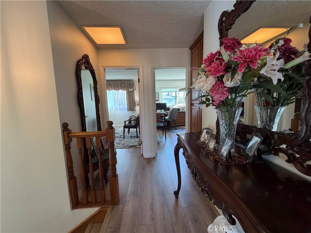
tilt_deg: -7.0
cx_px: 156
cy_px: 116
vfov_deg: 85.7
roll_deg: +2.1
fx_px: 126
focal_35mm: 14
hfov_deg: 102.1
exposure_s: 1/60
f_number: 2.2
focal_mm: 2.22
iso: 250
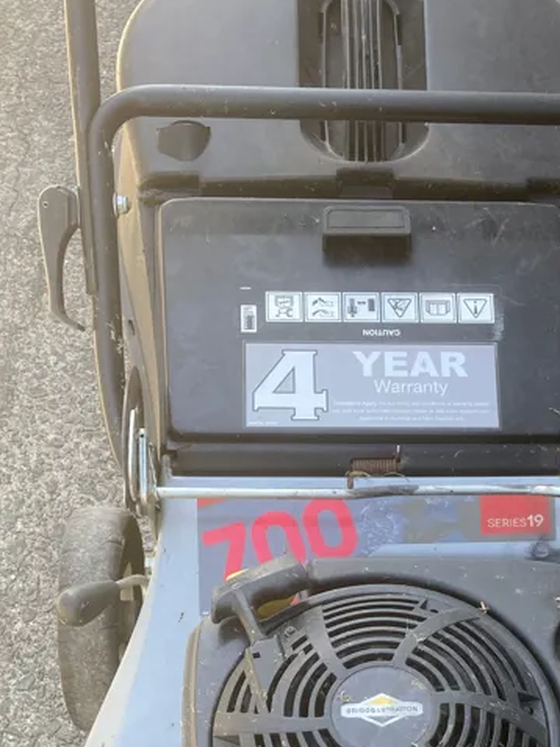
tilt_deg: -61.0
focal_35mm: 60
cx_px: 405
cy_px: 720
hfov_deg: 24.2
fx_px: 1295
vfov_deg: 30.3
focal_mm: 3.99
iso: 32
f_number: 1.8
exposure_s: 1/121
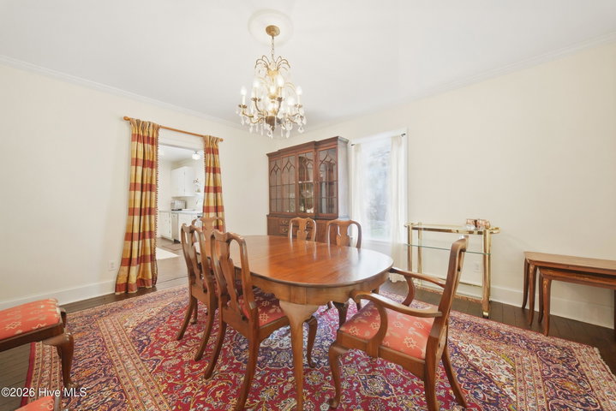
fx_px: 205
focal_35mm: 12
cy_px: 206
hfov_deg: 112.6
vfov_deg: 90.1
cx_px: 308
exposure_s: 1.3
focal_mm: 12
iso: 250
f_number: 8
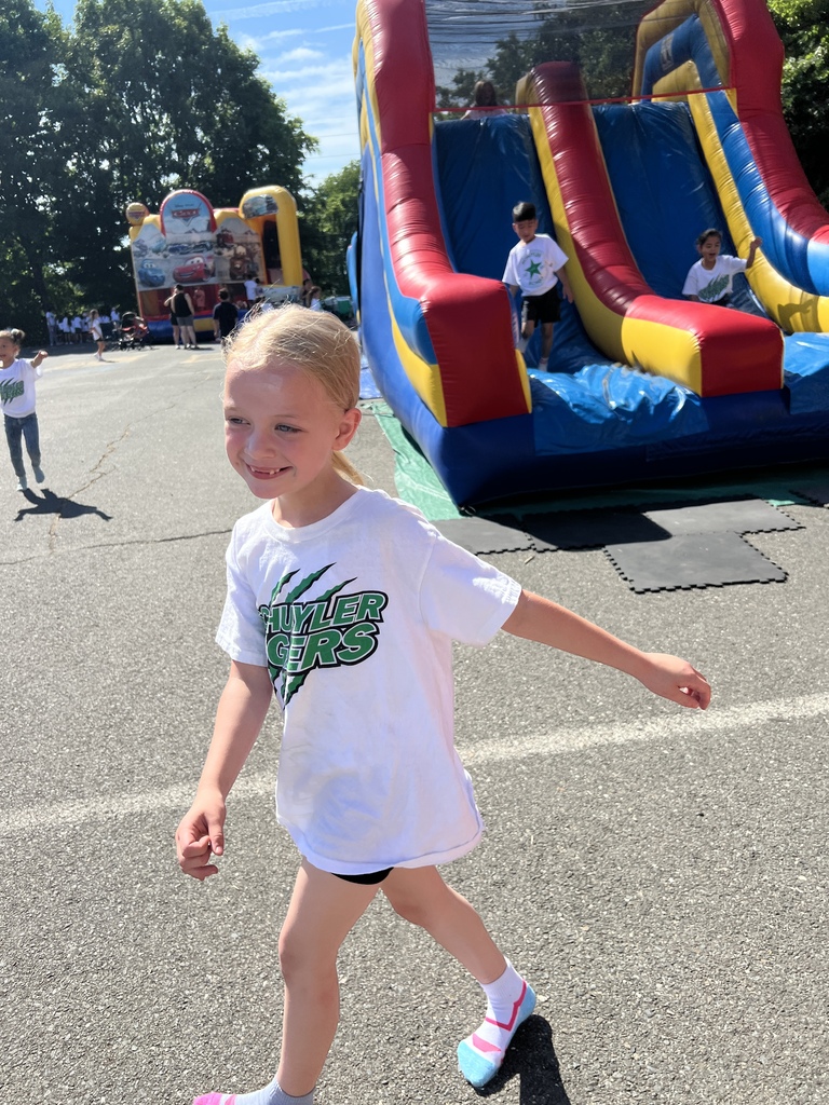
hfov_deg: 53.1
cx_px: 414
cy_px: 552
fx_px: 830
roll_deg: +11.1
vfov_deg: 67.3
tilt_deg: -16.3
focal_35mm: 26
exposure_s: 1/2632
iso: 50
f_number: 1.5
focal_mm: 5.7
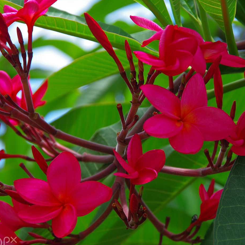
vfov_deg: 11.6
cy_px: 137
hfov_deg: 11.6
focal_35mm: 150
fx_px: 1201
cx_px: 163
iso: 80
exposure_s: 1/125
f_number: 5.6
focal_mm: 68
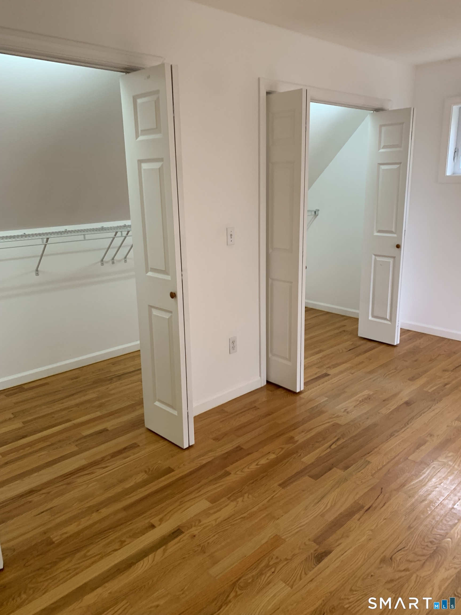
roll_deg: +1.5
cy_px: 308
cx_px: 230
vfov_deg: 67.3
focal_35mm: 26
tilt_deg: -12.3
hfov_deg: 53.1
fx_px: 462
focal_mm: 4.25
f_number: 1.8
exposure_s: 1/60
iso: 160
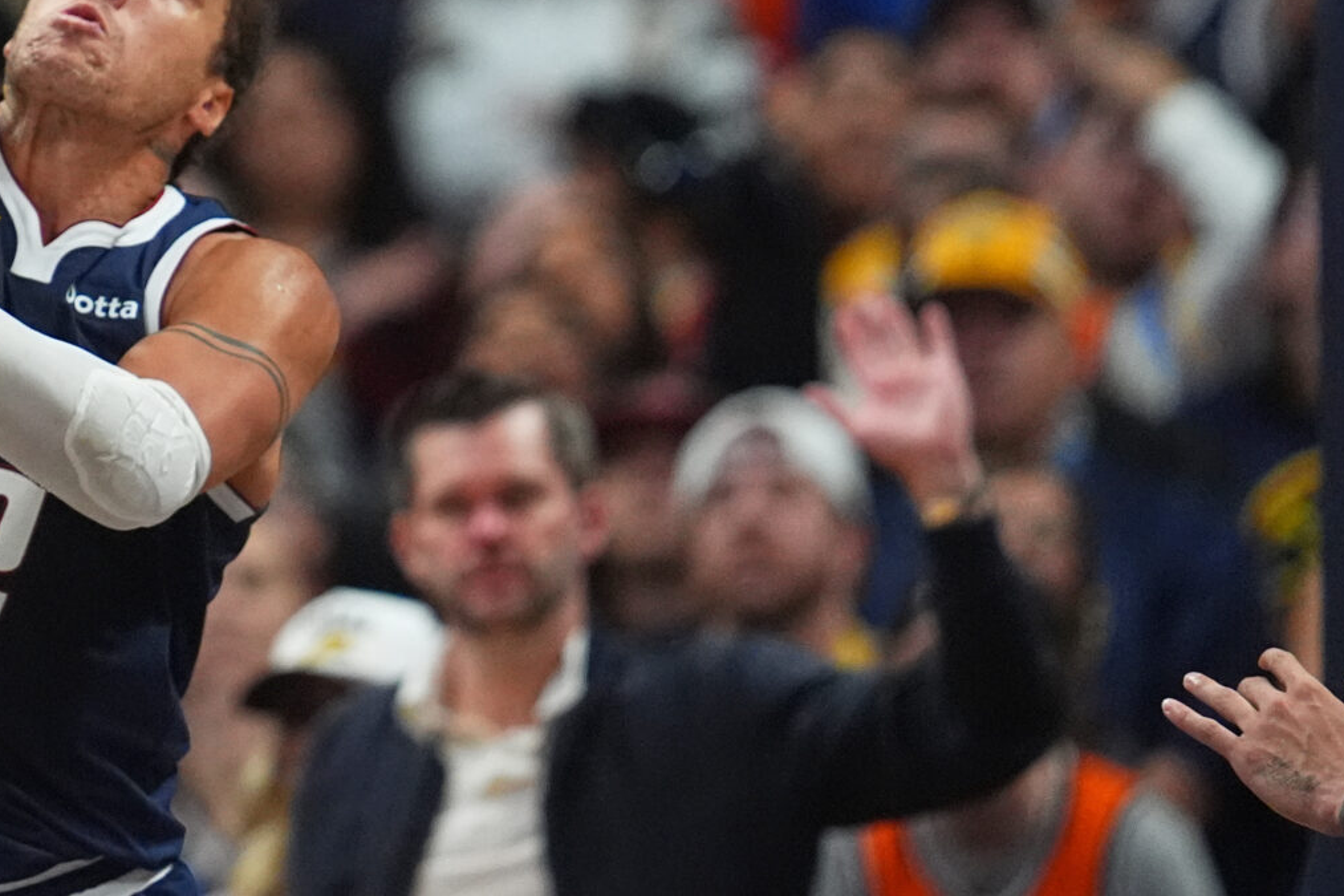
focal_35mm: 1011
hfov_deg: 2.0
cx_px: -261
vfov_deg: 1.4
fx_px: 37735
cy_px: -127
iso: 5000
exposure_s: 1/2000
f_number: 3.2
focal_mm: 400
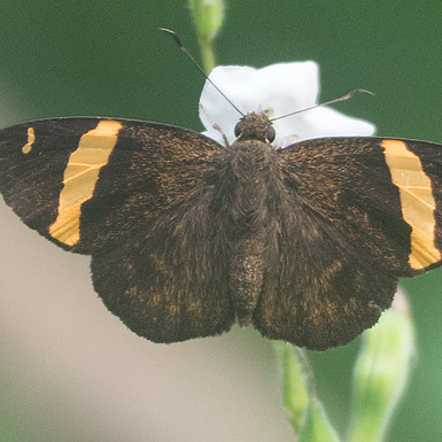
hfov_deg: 1.4
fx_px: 17985
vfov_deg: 1.4
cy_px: 251
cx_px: 284
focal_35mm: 1245
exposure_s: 1/200
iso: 800
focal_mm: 150
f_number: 3.2
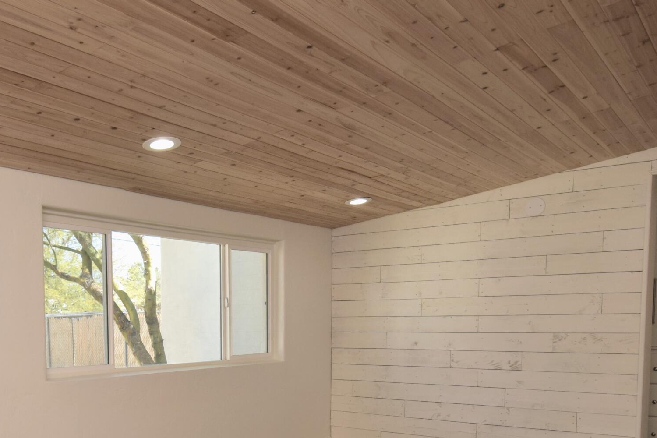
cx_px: 185
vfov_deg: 35.0
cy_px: 386
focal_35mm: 36
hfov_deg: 51.4
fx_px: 657
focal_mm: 12
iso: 400
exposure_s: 1/100
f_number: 9
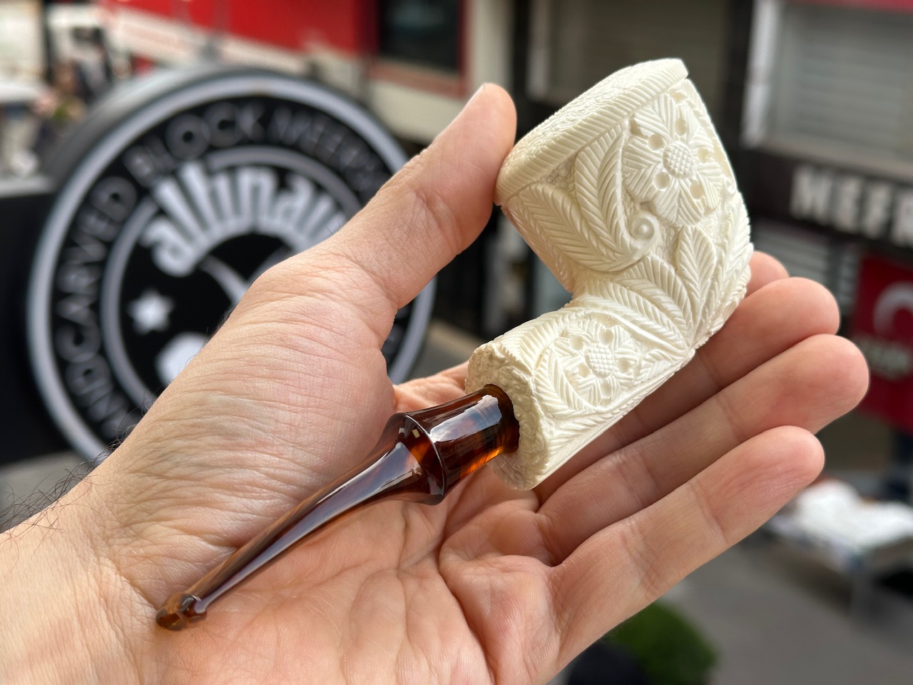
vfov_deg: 30.3
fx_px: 1266
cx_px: 456
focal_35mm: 48
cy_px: 342
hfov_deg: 39.7
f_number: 1.78
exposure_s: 1/371
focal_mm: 6.86
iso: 64
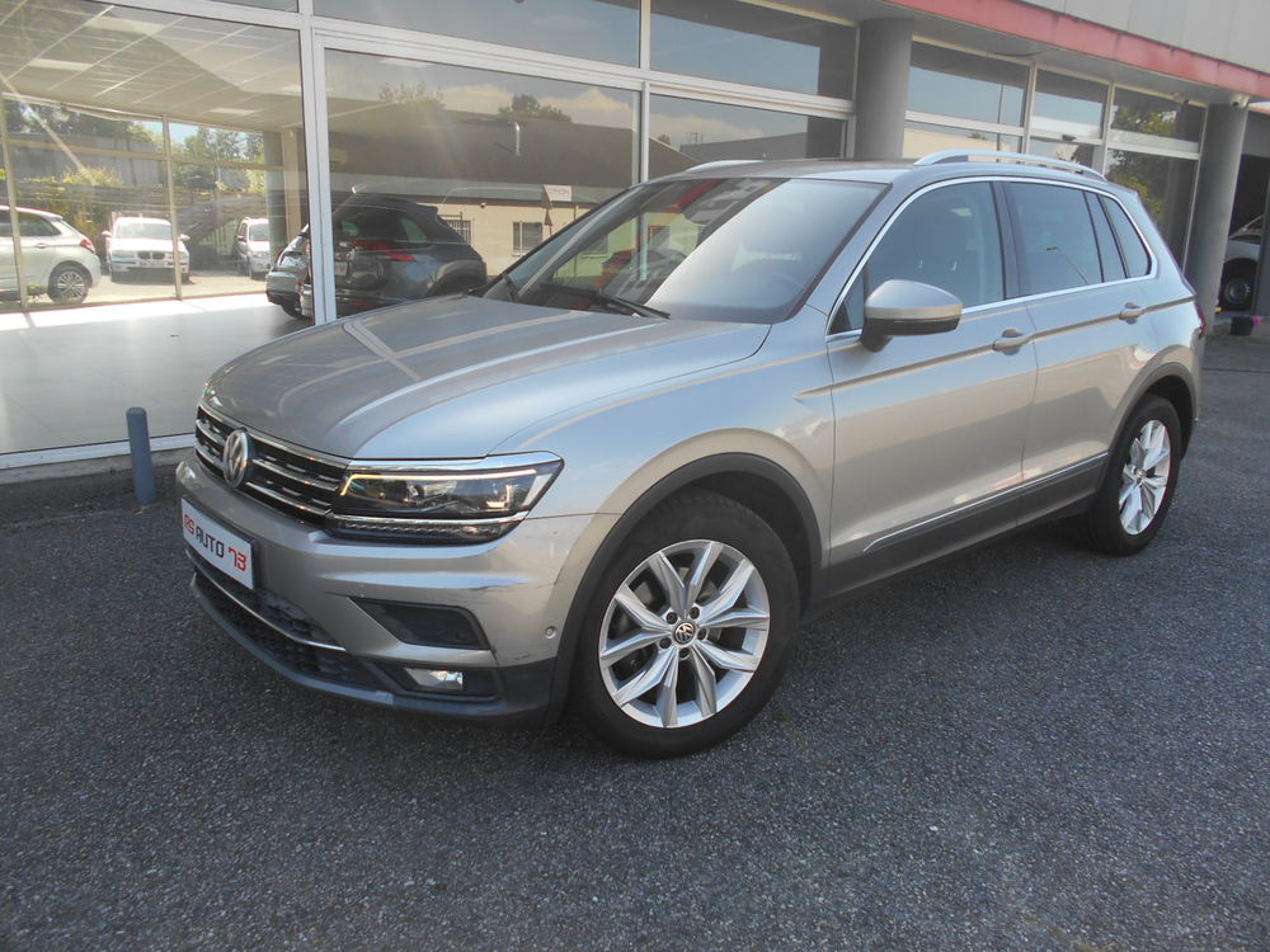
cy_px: 476
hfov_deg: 67.3
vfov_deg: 53.1
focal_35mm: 26
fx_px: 954
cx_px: 635
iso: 80
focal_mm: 4.6
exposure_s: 1/250
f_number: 3.2
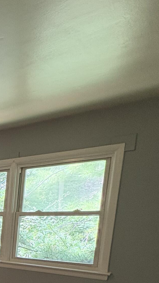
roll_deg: +0.5
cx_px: -160
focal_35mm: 41
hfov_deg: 18.6
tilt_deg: -8.4
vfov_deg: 44.1
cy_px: 265
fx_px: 307
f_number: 2.2
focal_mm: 2.22
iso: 400
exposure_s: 1/60
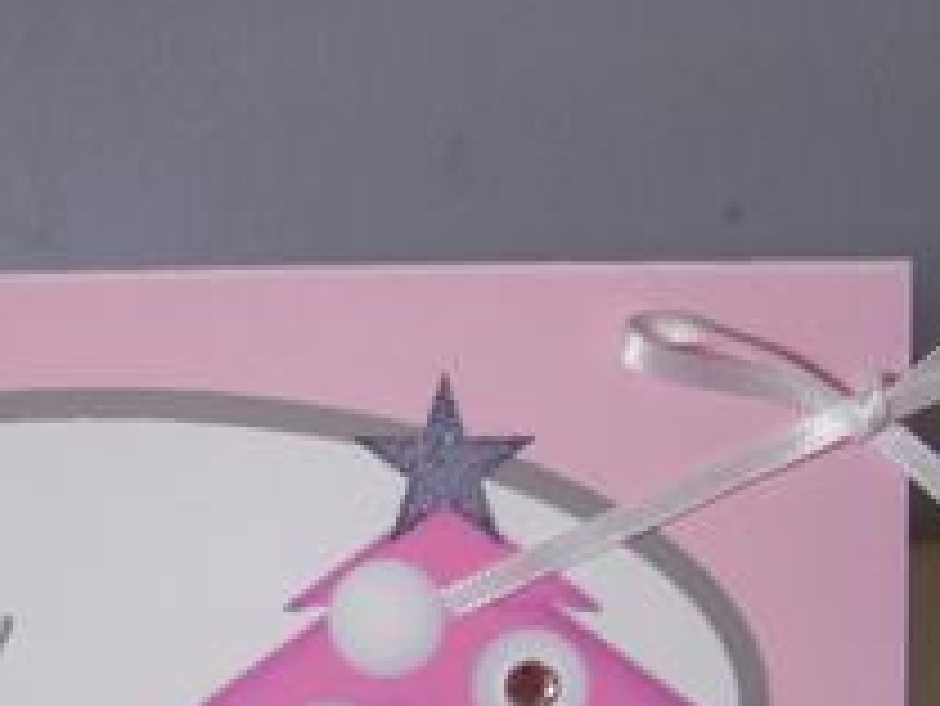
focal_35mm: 82
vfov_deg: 17.8
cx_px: 288
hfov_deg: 23.7
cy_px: 576
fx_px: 2228
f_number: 2.8
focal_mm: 6.3
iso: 140
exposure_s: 1/30
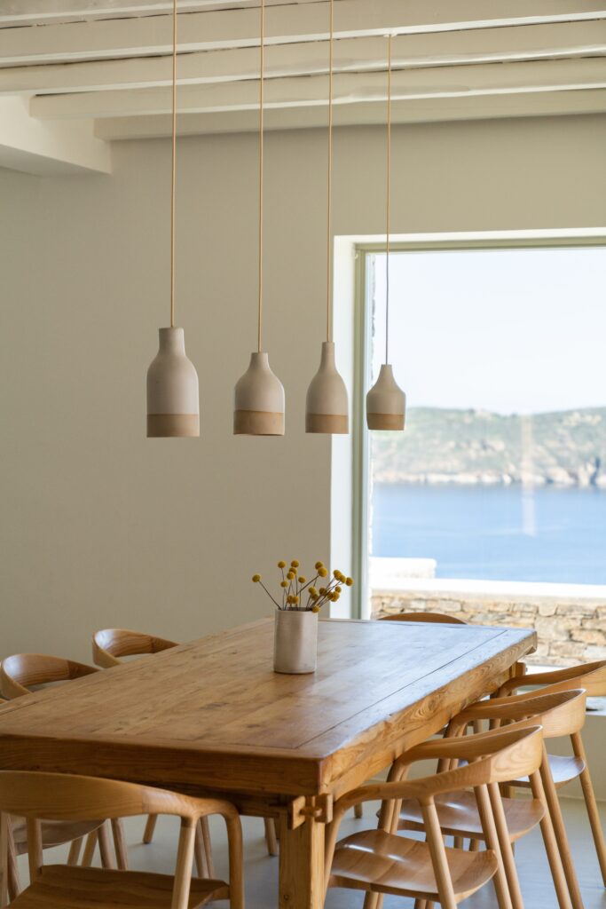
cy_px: 454
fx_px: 1691
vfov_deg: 30.1
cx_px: 303
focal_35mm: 67
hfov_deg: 20.3
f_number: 3.5
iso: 200
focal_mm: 67
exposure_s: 1/1250
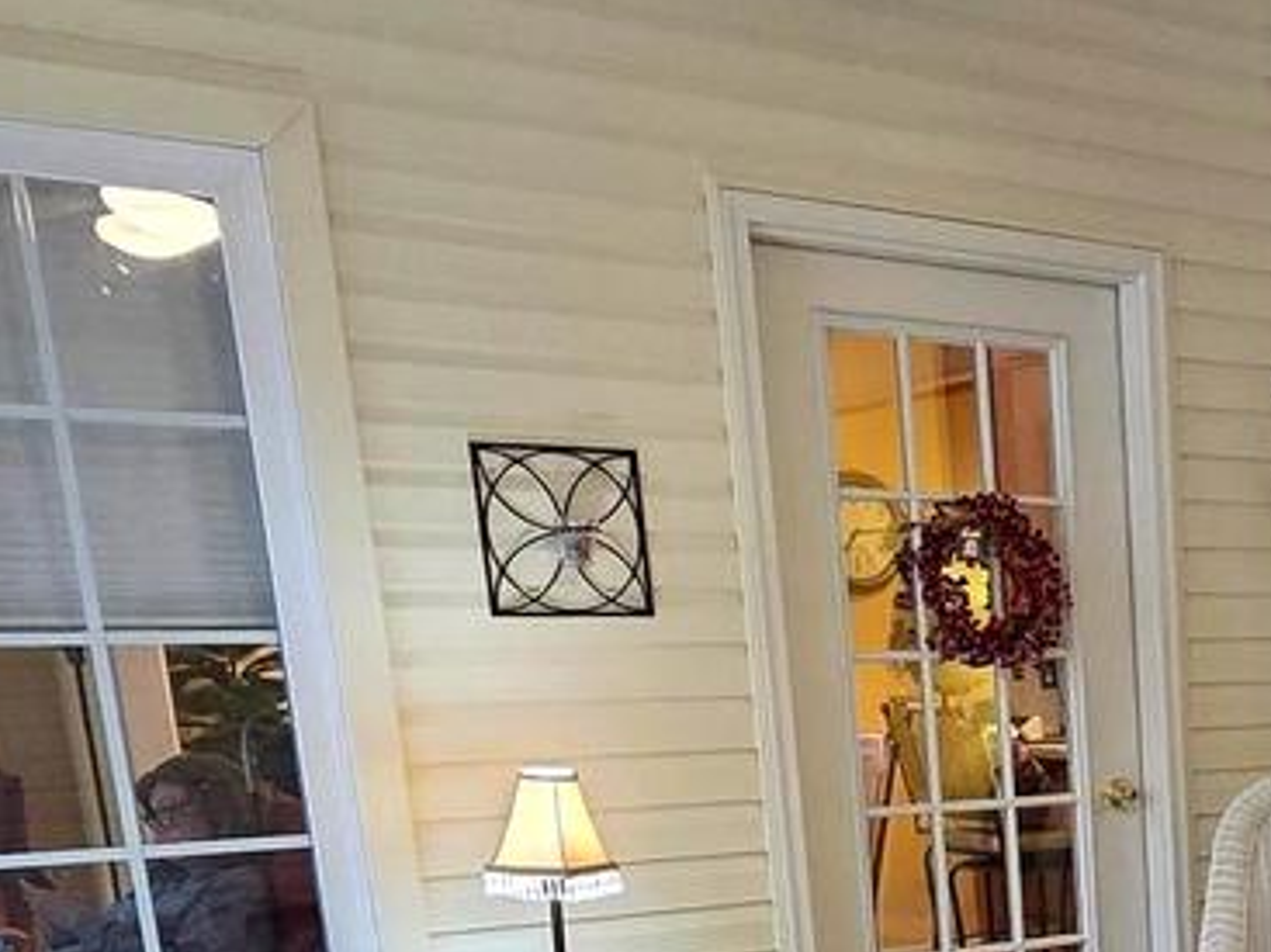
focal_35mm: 51
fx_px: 1872
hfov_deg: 32.1
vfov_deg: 24.9
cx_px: 1465
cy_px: 1225
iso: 500
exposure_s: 1/60
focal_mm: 2.2
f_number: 2.2
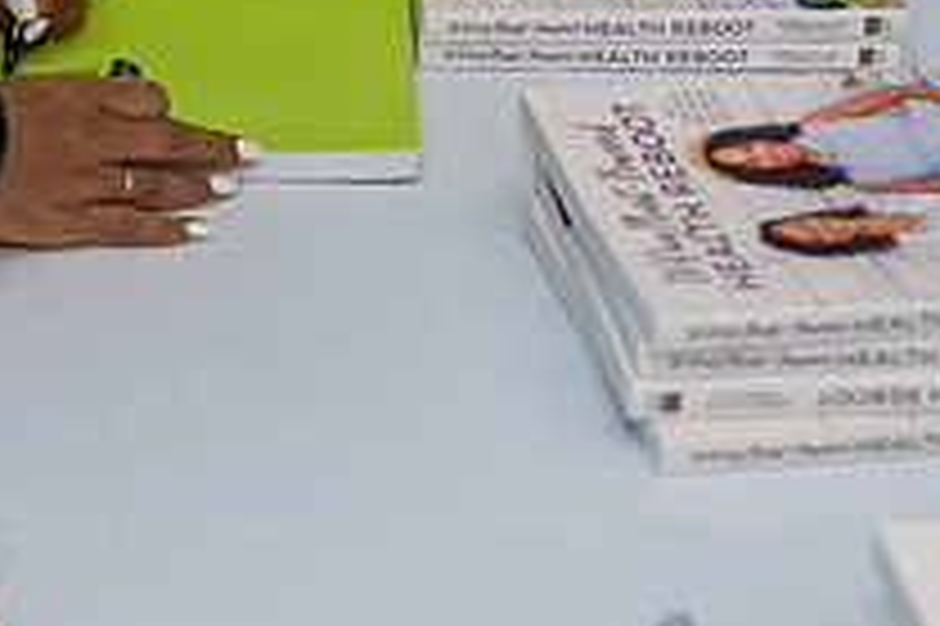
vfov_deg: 10.9
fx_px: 3261
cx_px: 72
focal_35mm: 125
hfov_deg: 16.2
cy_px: 88
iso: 200
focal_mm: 45
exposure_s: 1/125
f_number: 3.2
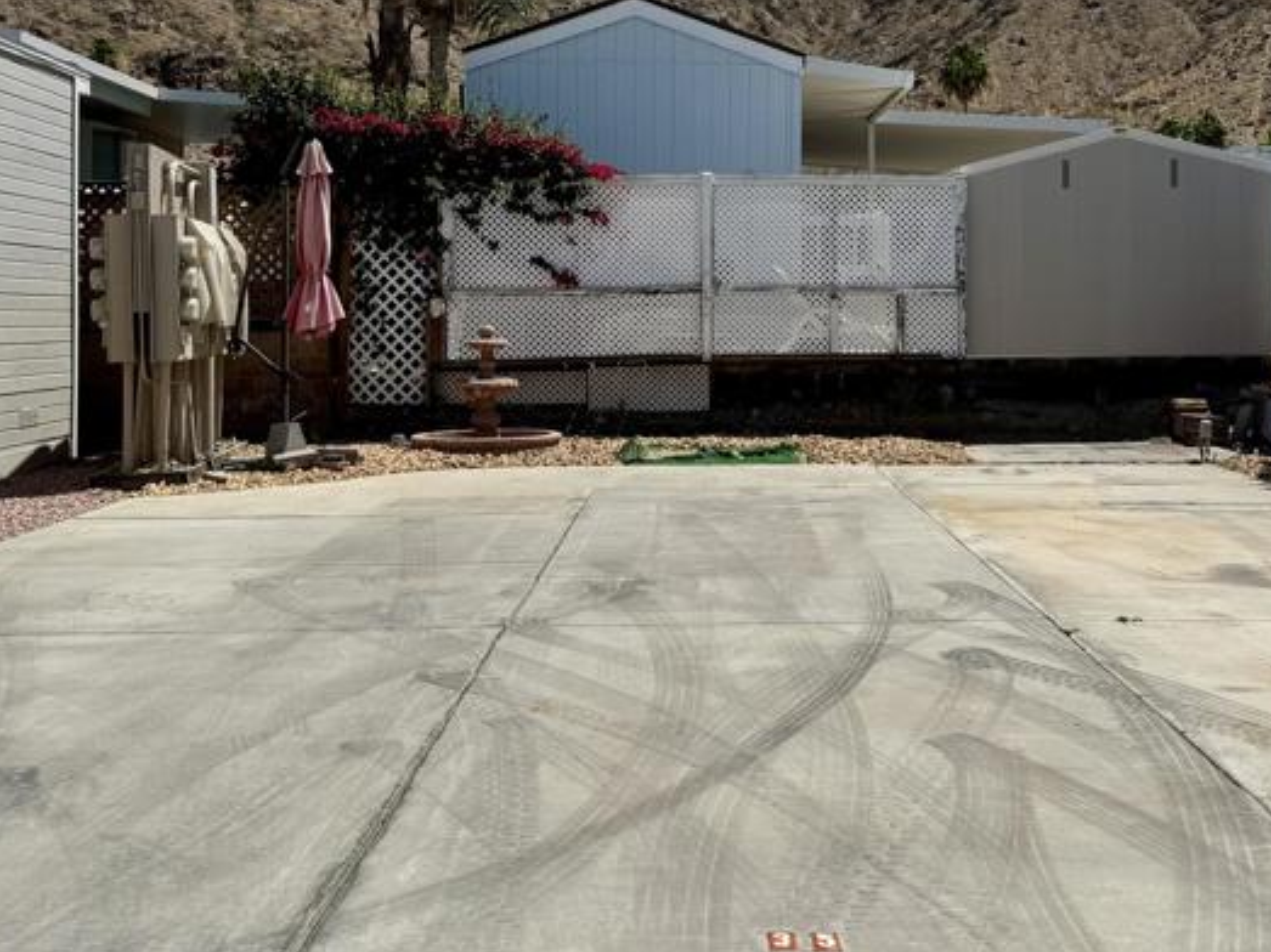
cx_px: 792
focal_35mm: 47
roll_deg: -0.1
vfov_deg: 30.5
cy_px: 262
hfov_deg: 40.2
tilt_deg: +1.5
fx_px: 1725
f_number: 1.78
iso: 80
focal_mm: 6.76
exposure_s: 1/9009
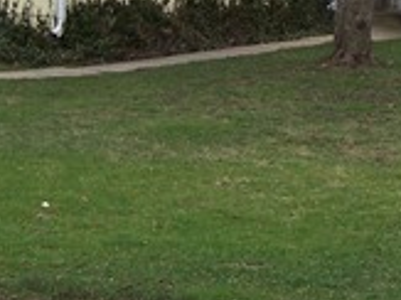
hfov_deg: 13.2
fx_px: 1725
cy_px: -204
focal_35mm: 149
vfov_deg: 9.5
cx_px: 335
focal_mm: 6.3
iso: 80
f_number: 2.8
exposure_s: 1/125
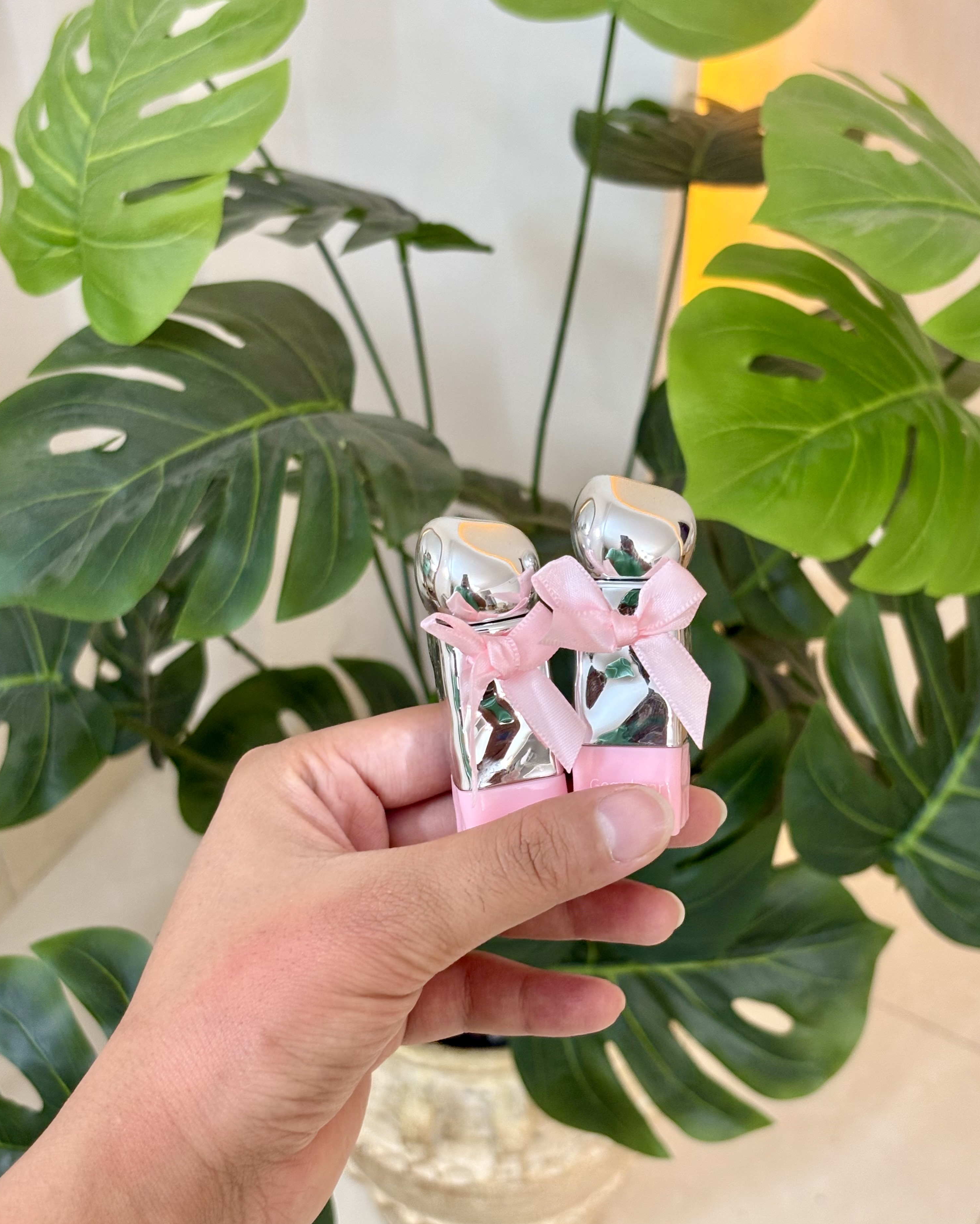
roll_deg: +1.9
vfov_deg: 34.1
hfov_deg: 27.6
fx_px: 1994
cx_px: 494
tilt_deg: -43.7
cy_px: 587
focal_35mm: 55
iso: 100
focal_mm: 5.96
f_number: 1.6
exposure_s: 1/50
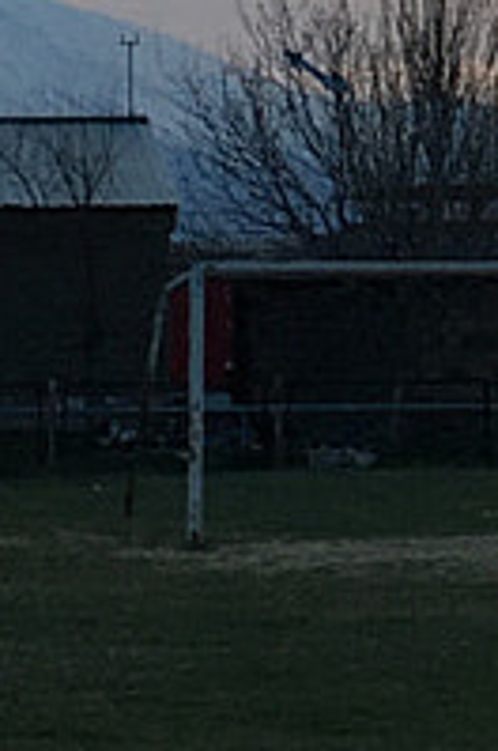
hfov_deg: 5.6
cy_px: -94
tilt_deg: +4.1
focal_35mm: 243
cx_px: 773
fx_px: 5059
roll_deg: +0.6
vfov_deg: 8.4
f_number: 2.2
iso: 40
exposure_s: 1/100
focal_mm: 4.15
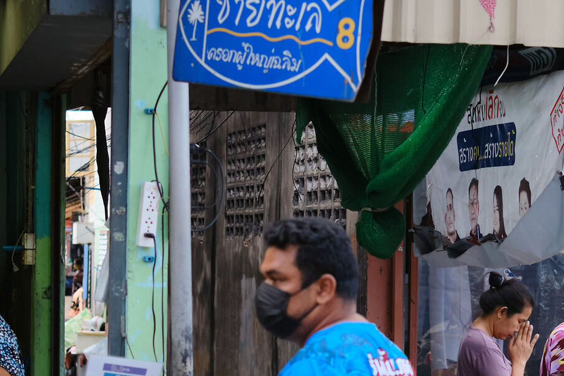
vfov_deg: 9.8
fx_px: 2193
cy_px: 316
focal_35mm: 140
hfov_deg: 14.7
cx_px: 314
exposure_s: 1/250
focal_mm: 35
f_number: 2.8
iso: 1250
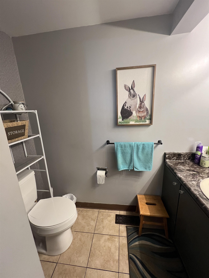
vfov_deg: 106.2
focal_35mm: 13
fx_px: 105
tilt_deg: -14.5
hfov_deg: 89.9
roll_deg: +2.7
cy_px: 139
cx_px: 104
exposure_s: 1/60
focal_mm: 1.57
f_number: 1.8
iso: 250
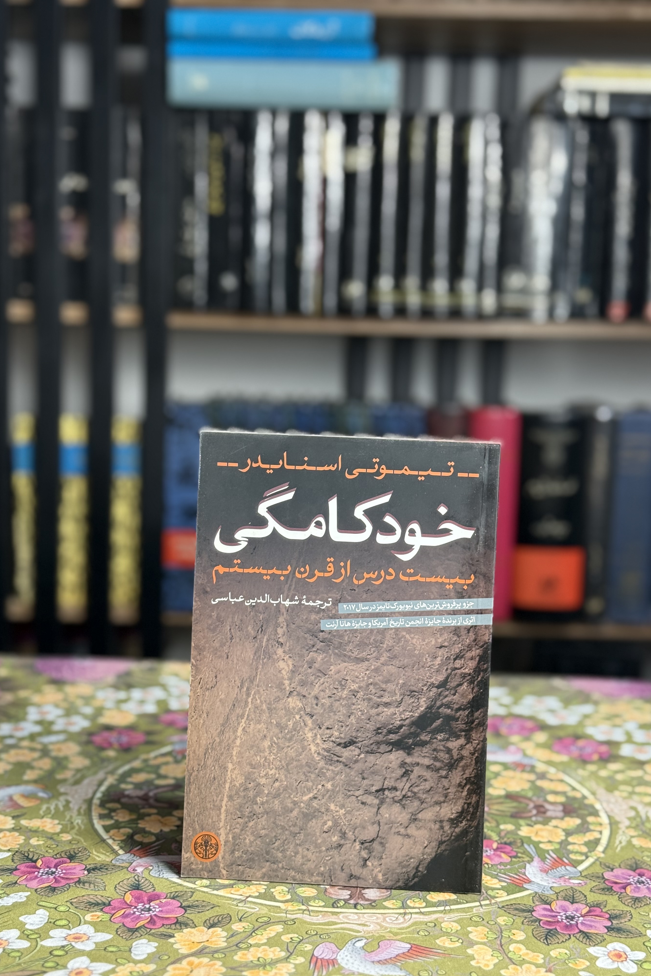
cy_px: 488
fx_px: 1356
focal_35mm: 50
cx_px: 323
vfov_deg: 39.6
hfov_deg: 27.0
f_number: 1.78
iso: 160
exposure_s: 1/100
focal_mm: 6.76
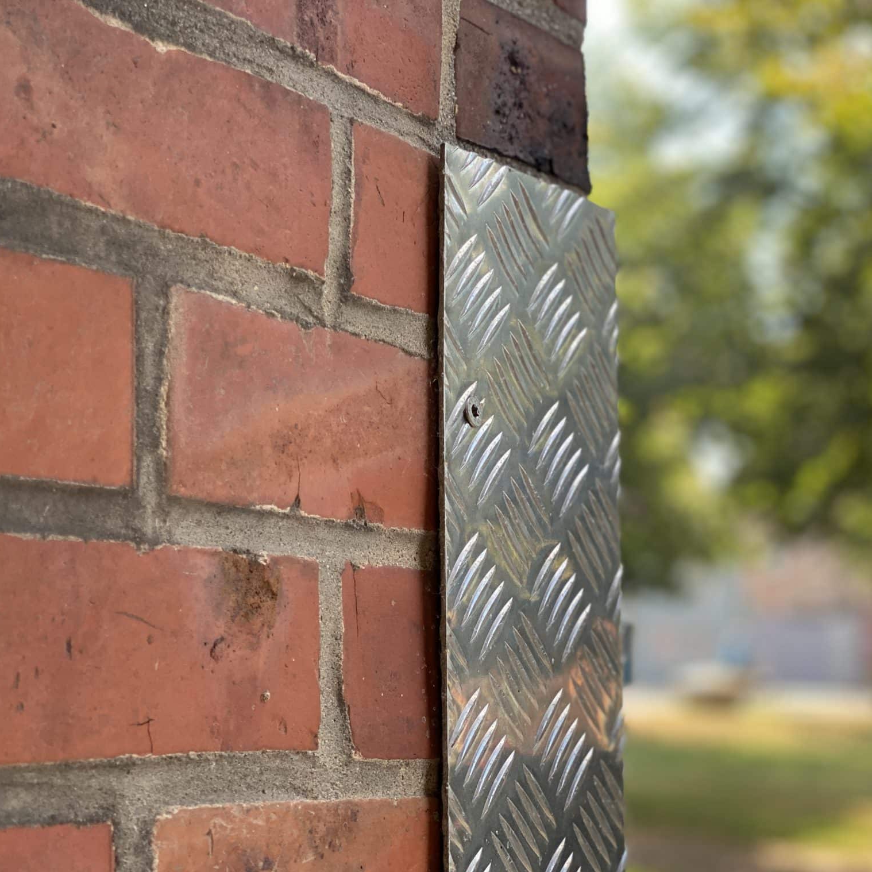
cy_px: 441
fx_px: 1767
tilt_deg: +7.4
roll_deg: -1.7
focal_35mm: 62
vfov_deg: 27.7
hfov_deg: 27.7
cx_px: 371
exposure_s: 1/122
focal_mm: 6
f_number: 2
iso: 25
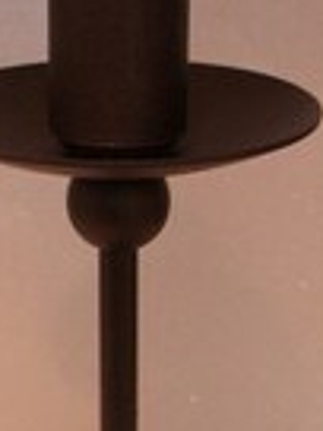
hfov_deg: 13.6
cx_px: 184
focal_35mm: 109
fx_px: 1356
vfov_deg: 17.7
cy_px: 418
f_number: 2.8
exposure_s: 1/25
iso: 200
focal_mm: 6.1
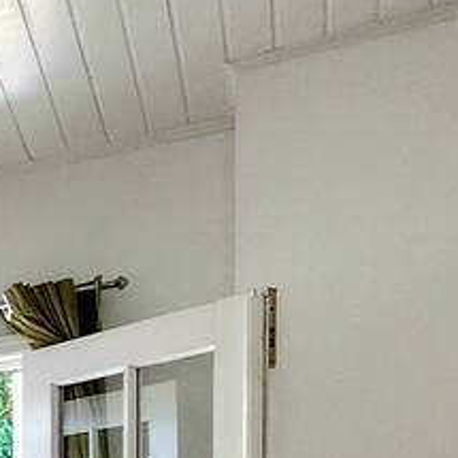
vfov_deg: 19.6
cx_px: -697
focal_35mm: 77
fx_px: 1153
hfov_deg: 13.9
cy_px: 684
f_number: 2.2
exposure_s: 1/60.2
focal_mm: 2.2
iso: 160
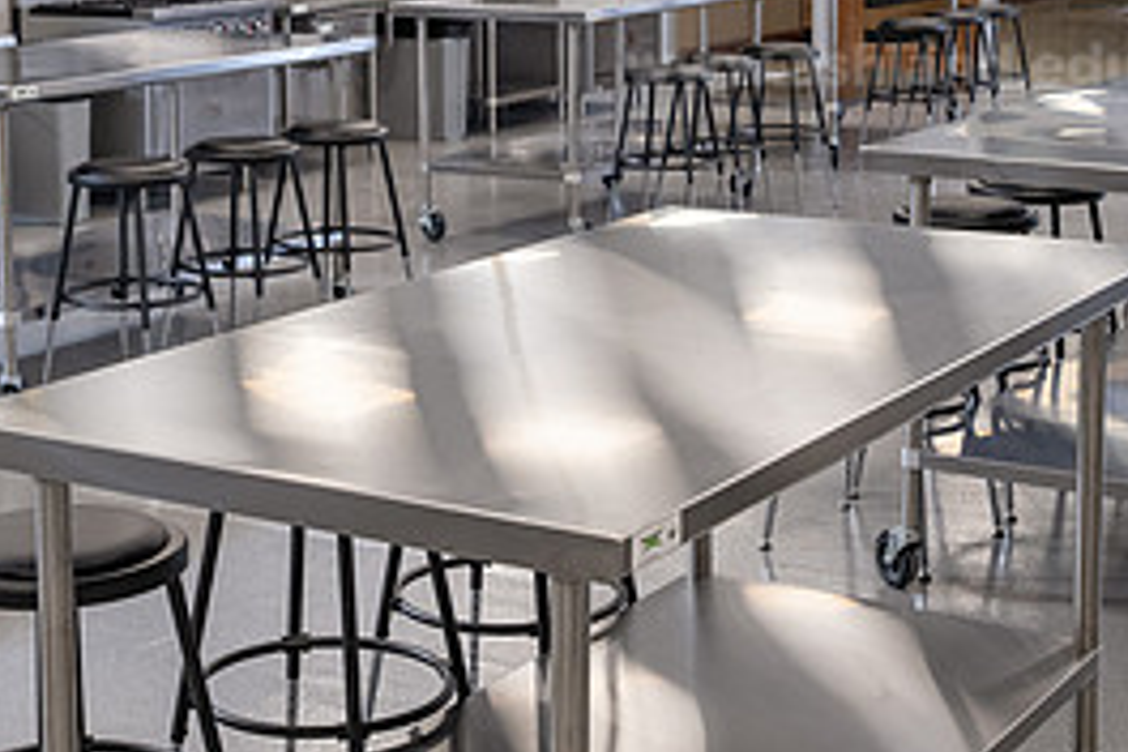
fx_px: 2412
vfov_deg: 17.6
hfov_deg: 26.2
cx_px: 432
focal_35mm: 77
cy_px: 156
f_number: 5.6
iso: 1250
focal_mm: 35
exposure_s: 1/160
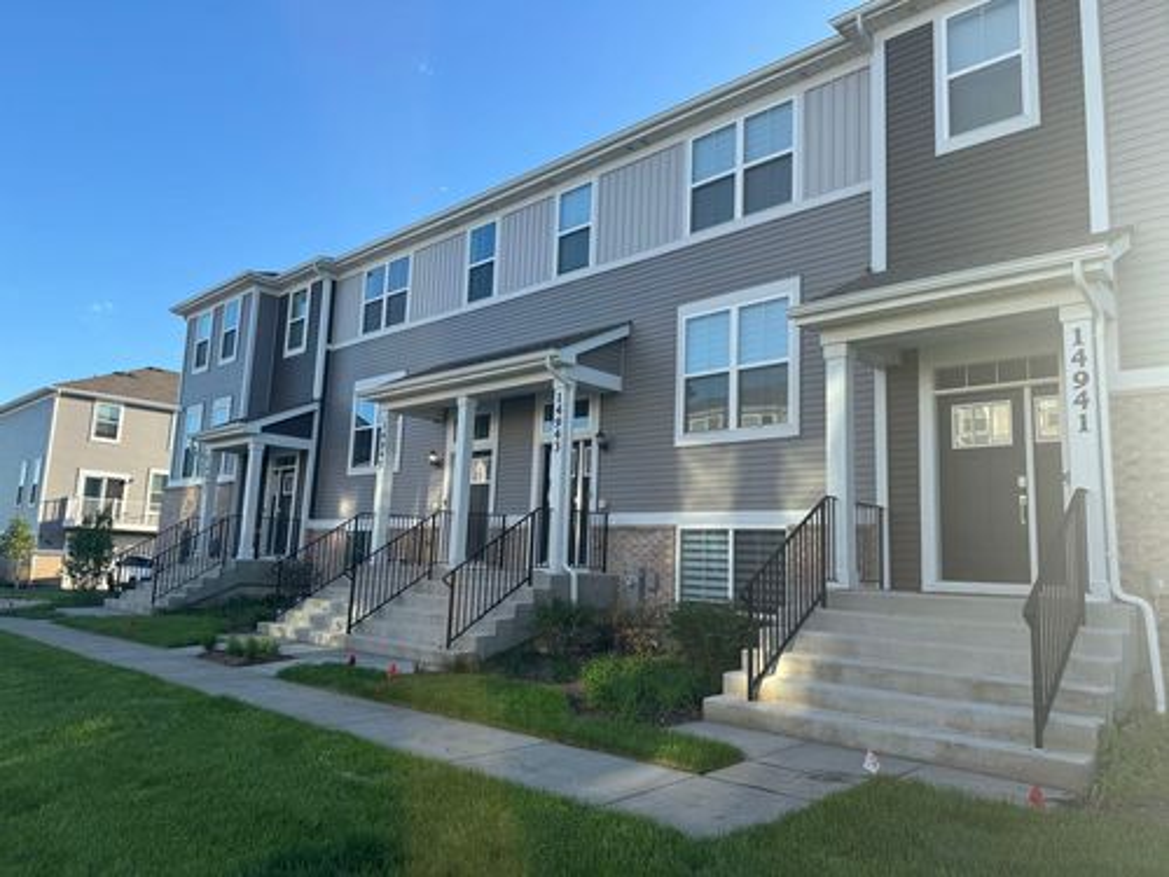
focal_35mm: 24
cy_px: 438
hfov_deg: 71.6
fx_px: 810
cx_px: 584
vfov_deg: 56.8
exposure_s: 1/1456
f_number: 1.78
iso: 80
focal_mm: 6.76
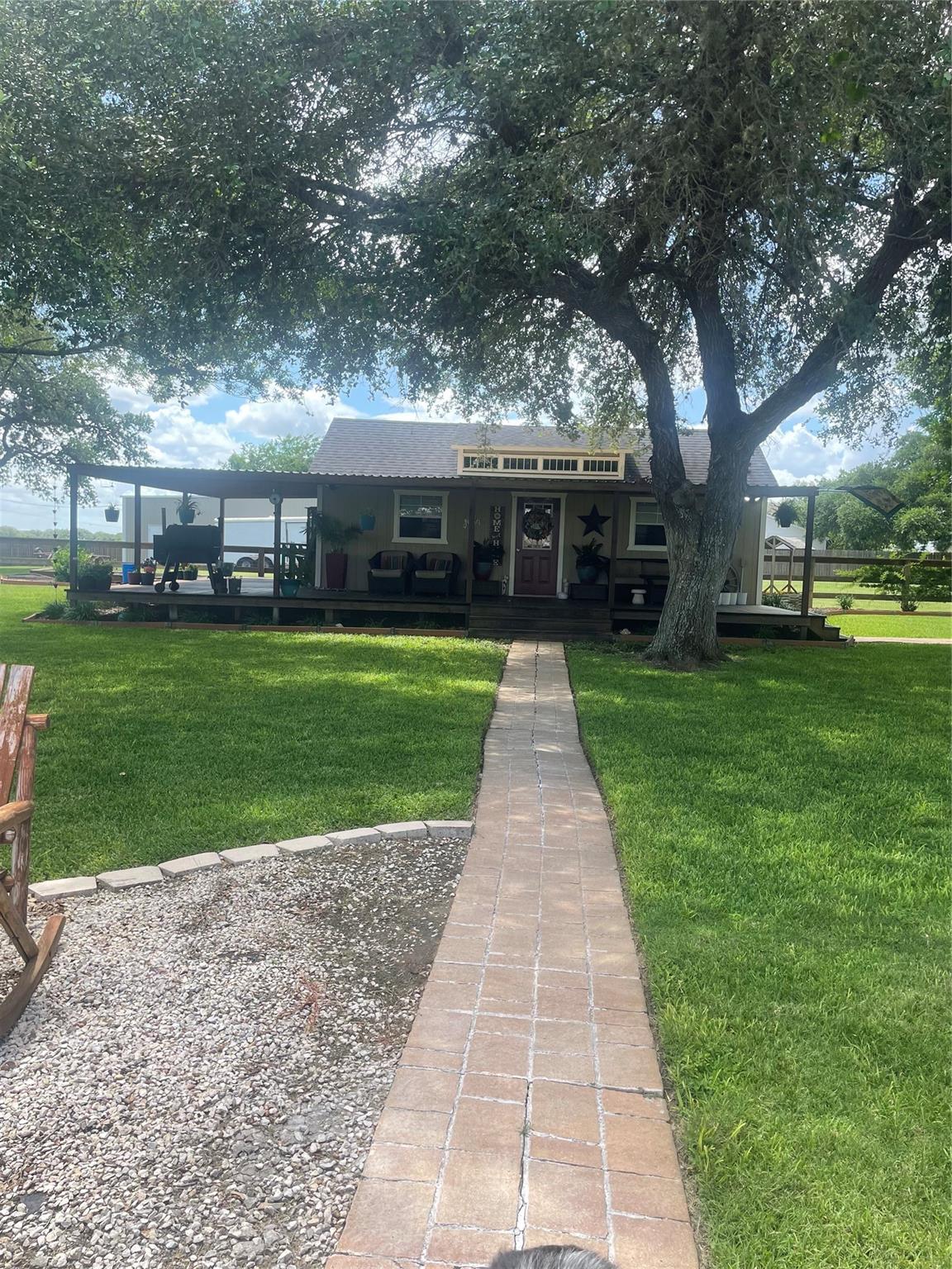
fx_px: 953
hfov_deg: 53.1
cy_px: 634
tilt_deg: -4.9
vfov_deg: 67.3
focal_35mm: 26
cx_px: 476
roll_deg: -2.5
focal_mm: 4.2
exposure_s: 1/855
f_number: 1.6
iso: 32
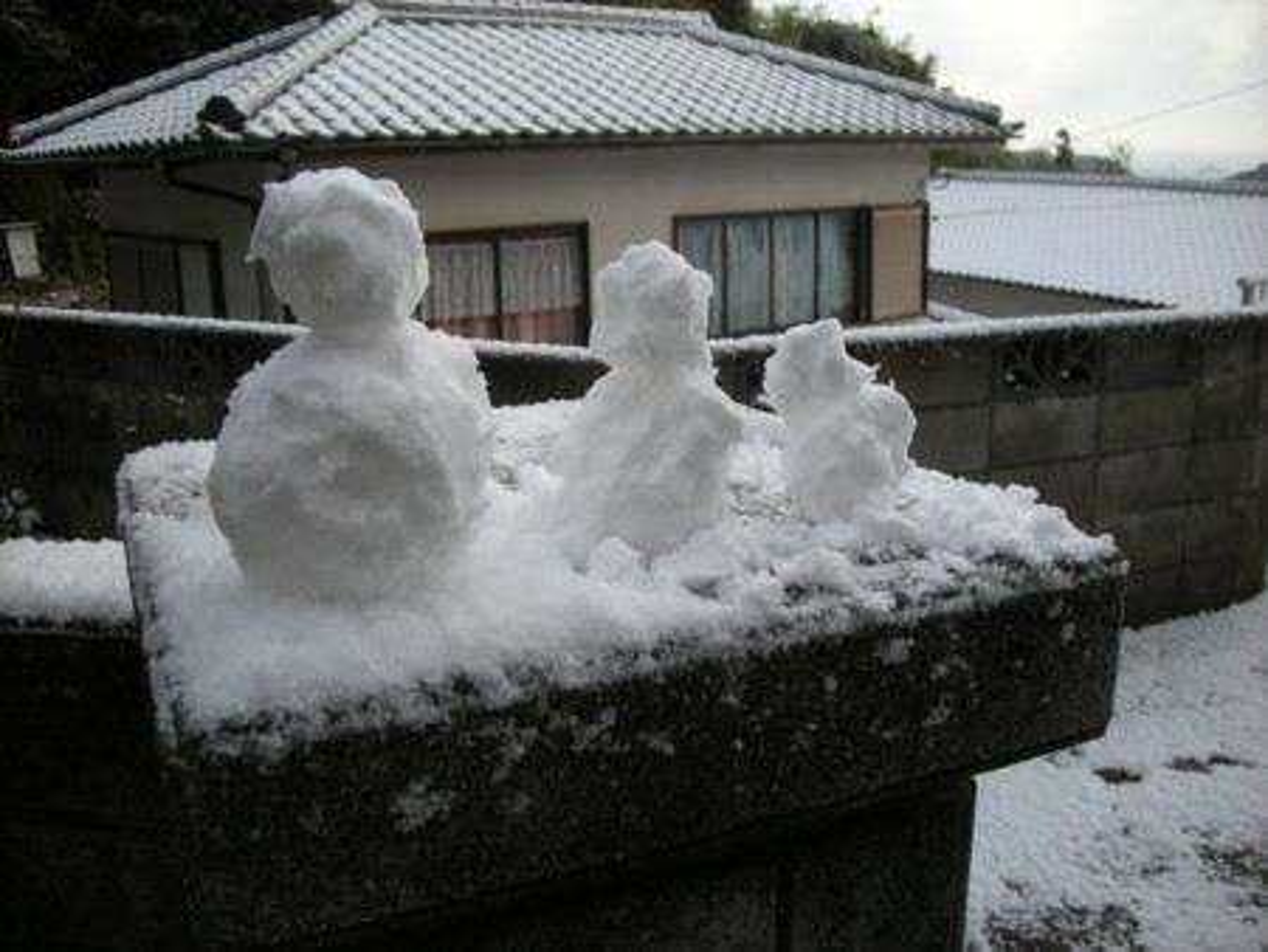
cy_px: 476
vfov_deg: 40.7
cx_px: 634
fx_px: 1283
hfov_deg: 52.6
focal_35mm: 35
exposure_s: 1/180
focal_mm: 5.7
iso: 64
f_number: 2.8
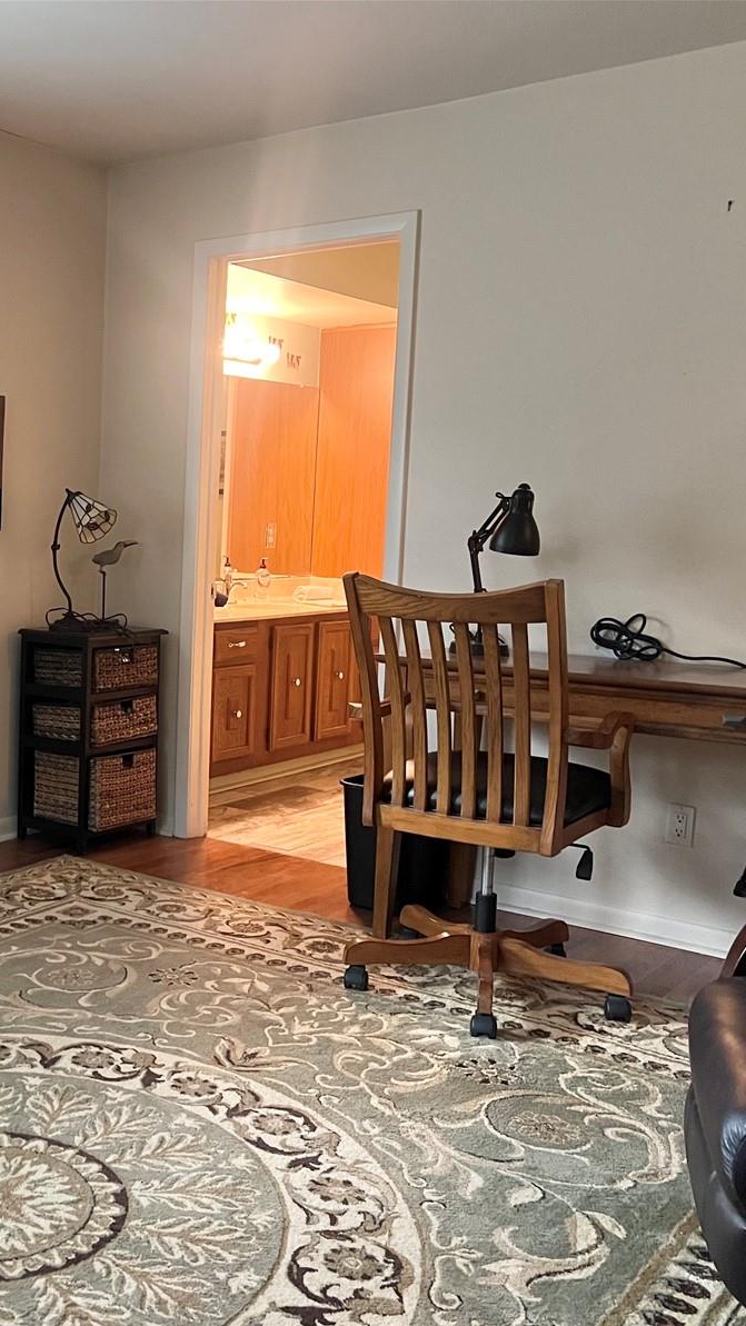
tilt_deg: -6.8
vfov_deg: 52.8
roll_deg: -1.5
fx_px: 1336
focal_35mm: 38
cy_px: 666
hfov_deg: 29.7
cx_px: 52
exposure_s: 1/60
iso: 320
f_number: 1.5
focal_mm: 5.7
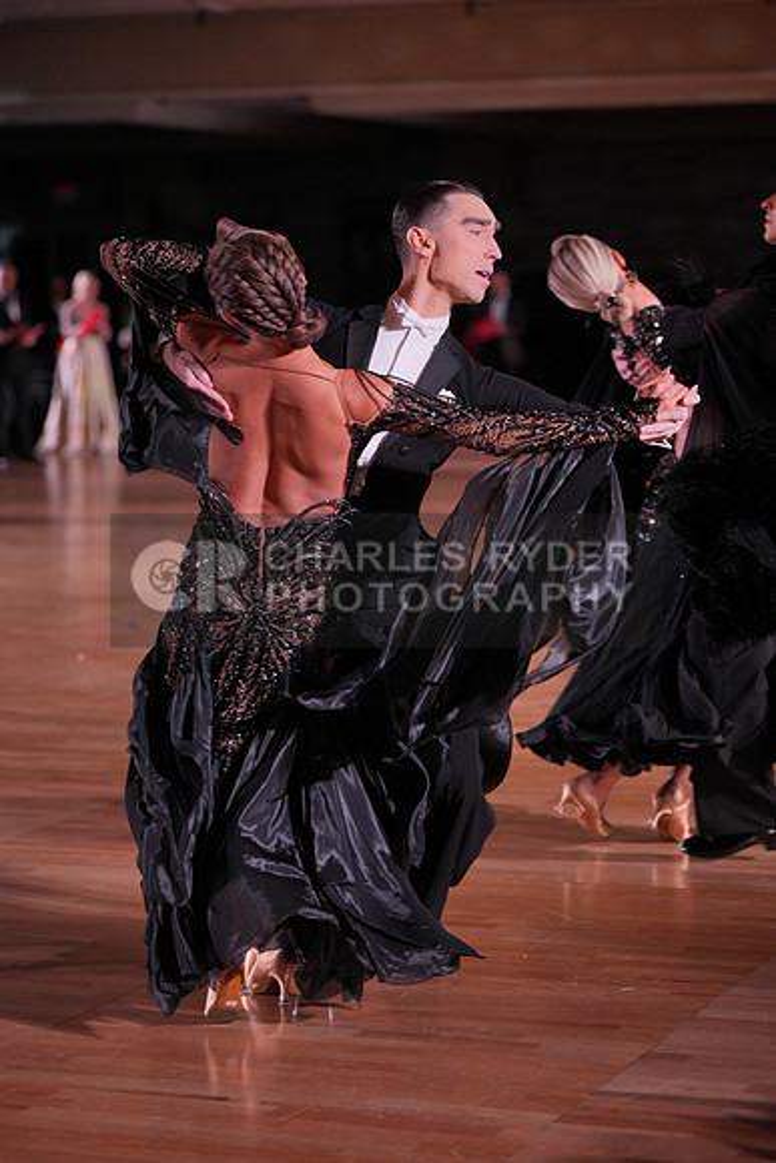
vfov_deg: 20.6
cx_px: 388
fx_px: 3199
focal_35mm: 99
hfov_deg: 13.8
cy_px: 582
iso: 800
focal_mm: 99
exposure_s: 1/400
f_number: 2.8
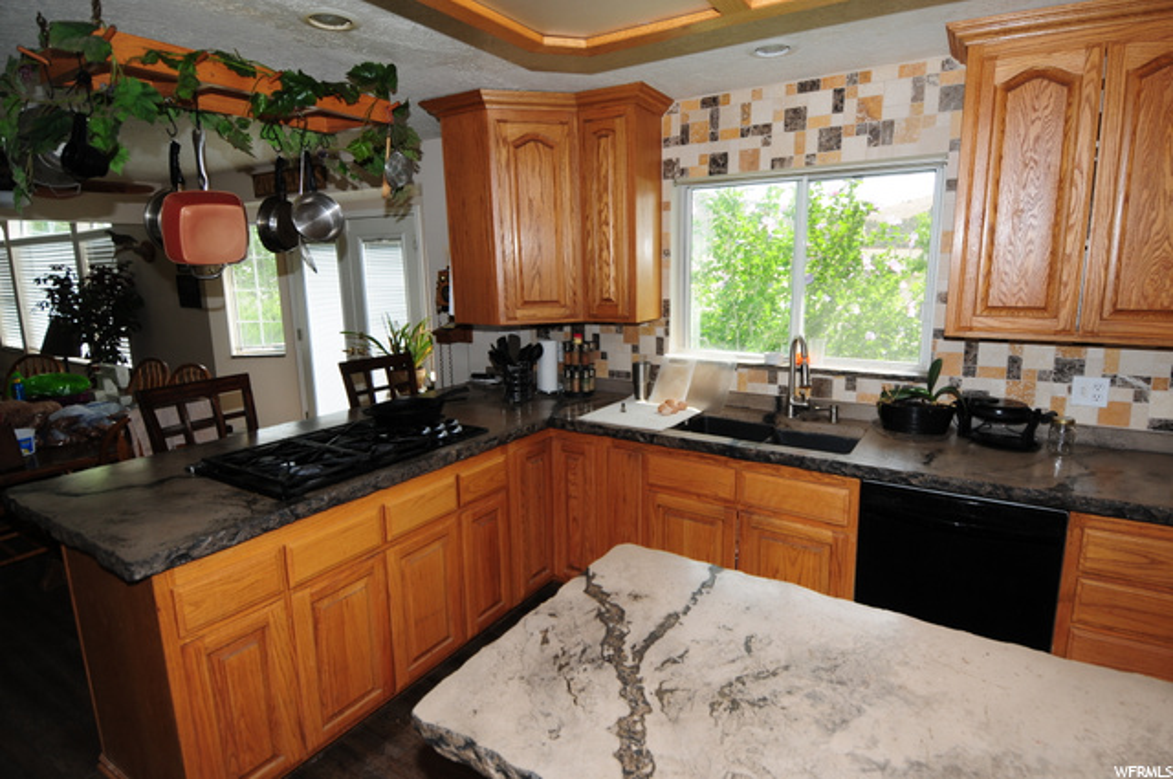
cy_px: 390
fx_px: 586
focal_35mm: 18
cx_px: 586
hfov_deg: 90.1
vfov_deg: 67.2
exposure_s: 1/100
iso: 200
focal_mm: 12
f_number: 5
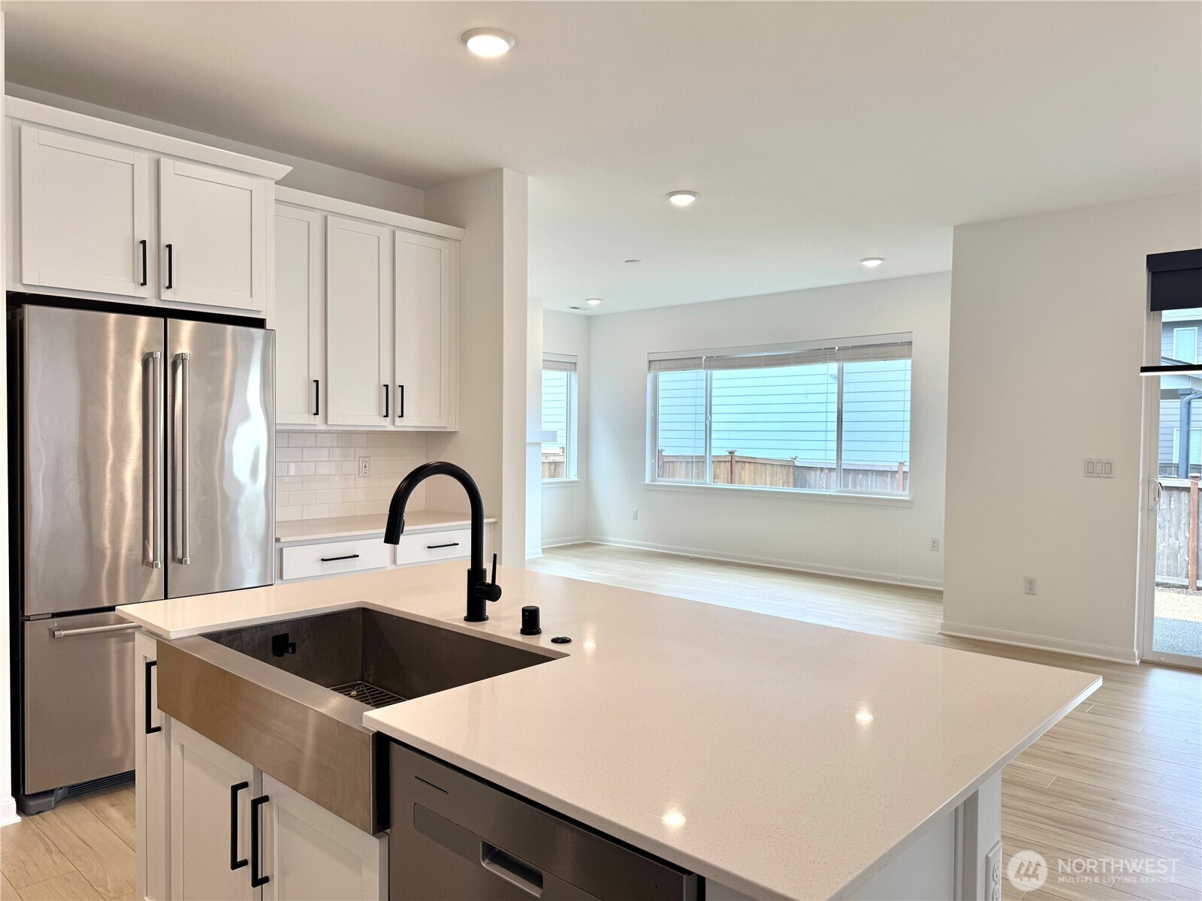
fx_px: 833
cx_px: 601
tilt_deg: -1.3
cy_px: 450
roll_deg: -0.5
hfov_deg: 71.6
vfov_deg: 56.8
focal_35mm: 24
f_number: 1.78
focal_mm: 6.76
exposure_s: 1/254
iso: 80
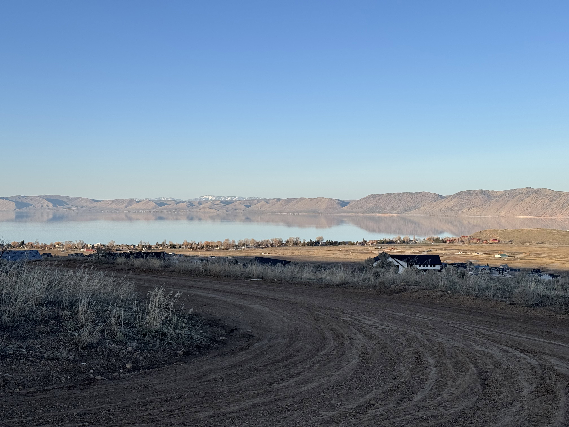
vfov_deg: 30.3
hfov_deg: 39.7
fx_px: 789
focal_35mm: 48
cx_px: 284
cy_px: 214
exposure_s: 1/2513
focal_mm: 6.76
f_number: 1.78
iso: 64
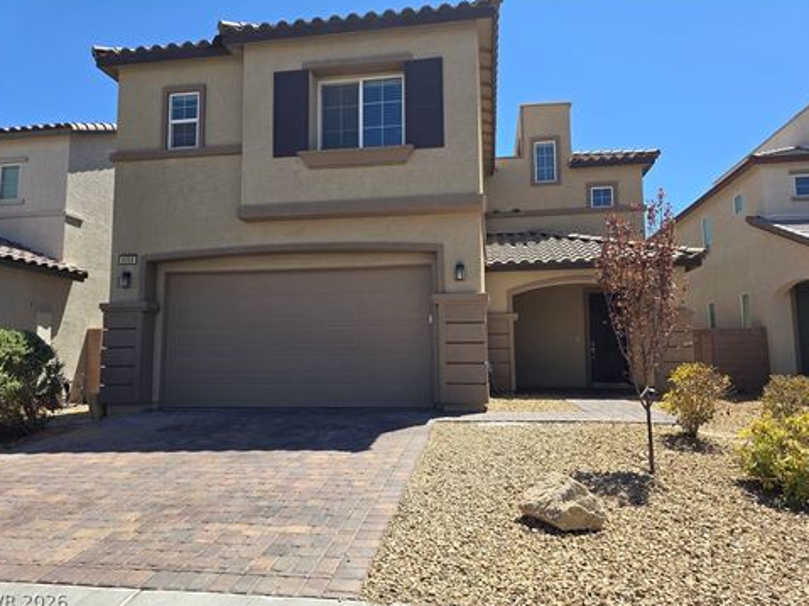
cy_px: 298
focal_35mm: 24
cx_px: 399
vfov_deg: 56.8
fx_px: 561
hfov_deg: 71.6
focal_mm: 6.3
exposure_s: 1/575
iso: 12
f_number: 1.7
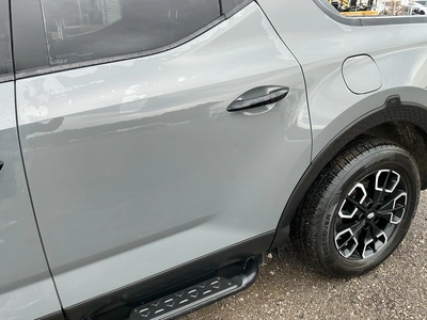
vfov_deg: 49.7
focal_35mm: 28
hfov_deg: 63.4
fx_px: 345
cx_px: 214
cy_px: 160
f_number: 1.8
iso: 50
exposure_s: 1/122
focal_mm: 3
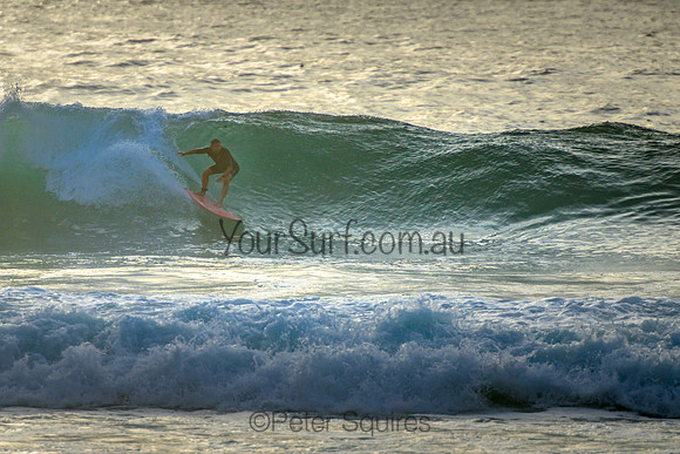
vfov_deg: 2.5
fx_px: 10387
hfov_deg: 3.7
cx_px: 262
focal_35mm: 550
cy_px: 196
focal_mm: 400
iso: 640
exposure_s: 1/2000
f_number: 5.6
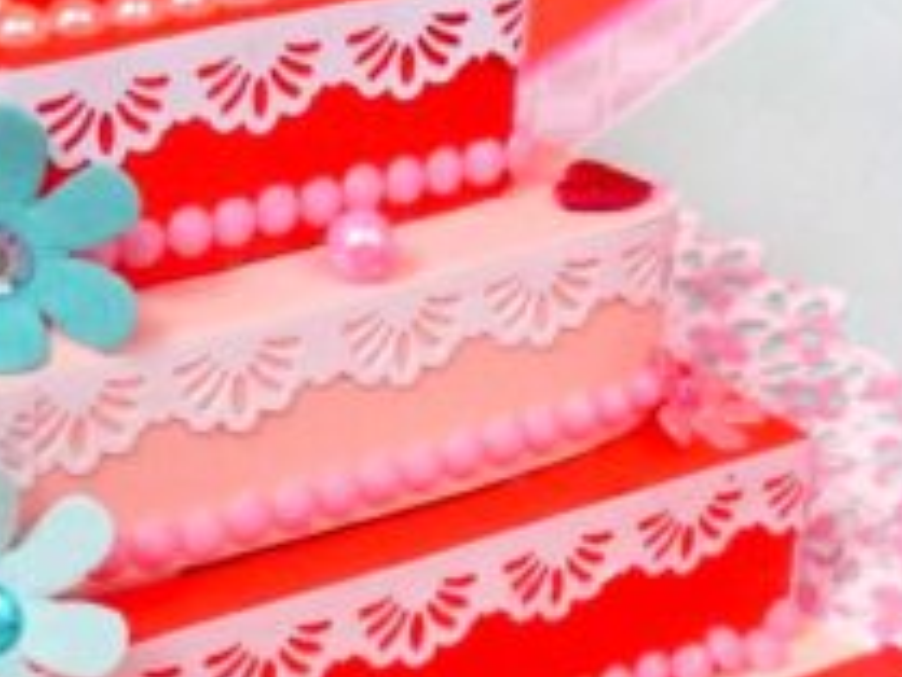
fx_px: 3520
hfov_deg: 14.6
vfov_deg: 11.0
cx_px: 604
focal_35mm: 135
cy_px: 134
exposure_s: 1/60
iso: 160
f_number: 2.8
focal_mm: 8.4
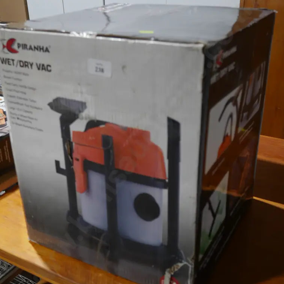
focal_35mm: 43
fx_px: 399
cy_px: 146
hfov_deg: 39.2
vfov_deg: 39.2
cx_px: 141
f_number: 4
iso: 250
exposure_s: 1/60
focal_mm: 18
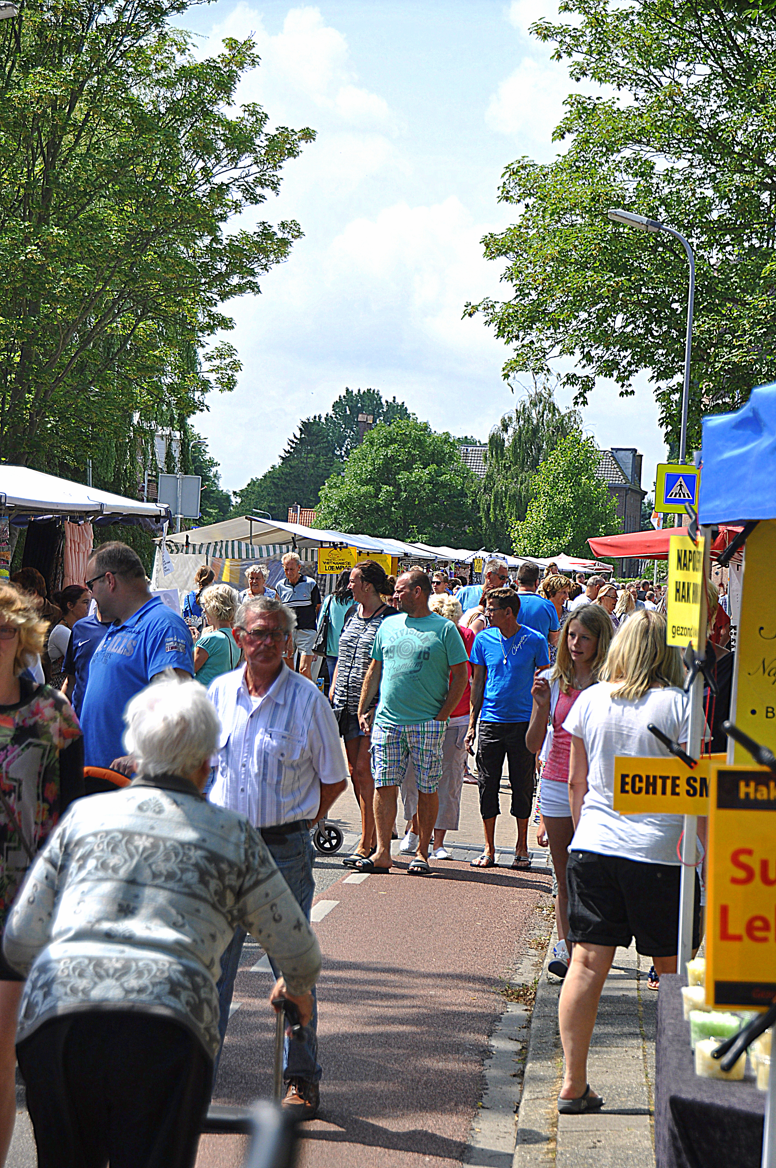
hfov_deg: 13.0
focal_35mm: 105
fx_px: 3404
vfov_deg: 19.5
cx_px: 388
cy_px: 584
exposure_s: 1/500
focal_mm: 70
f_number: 5.3
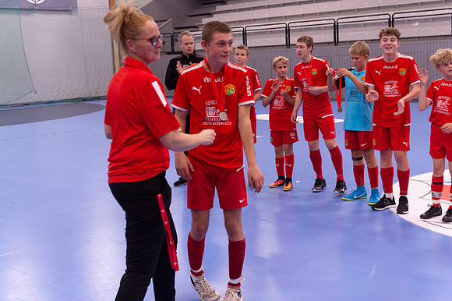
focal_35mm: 48
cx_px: 226
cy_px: 150
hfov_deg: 41.1
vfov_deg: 28.0
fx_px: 602
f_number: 3.2
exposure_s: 1/320
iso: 2200
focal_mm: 48
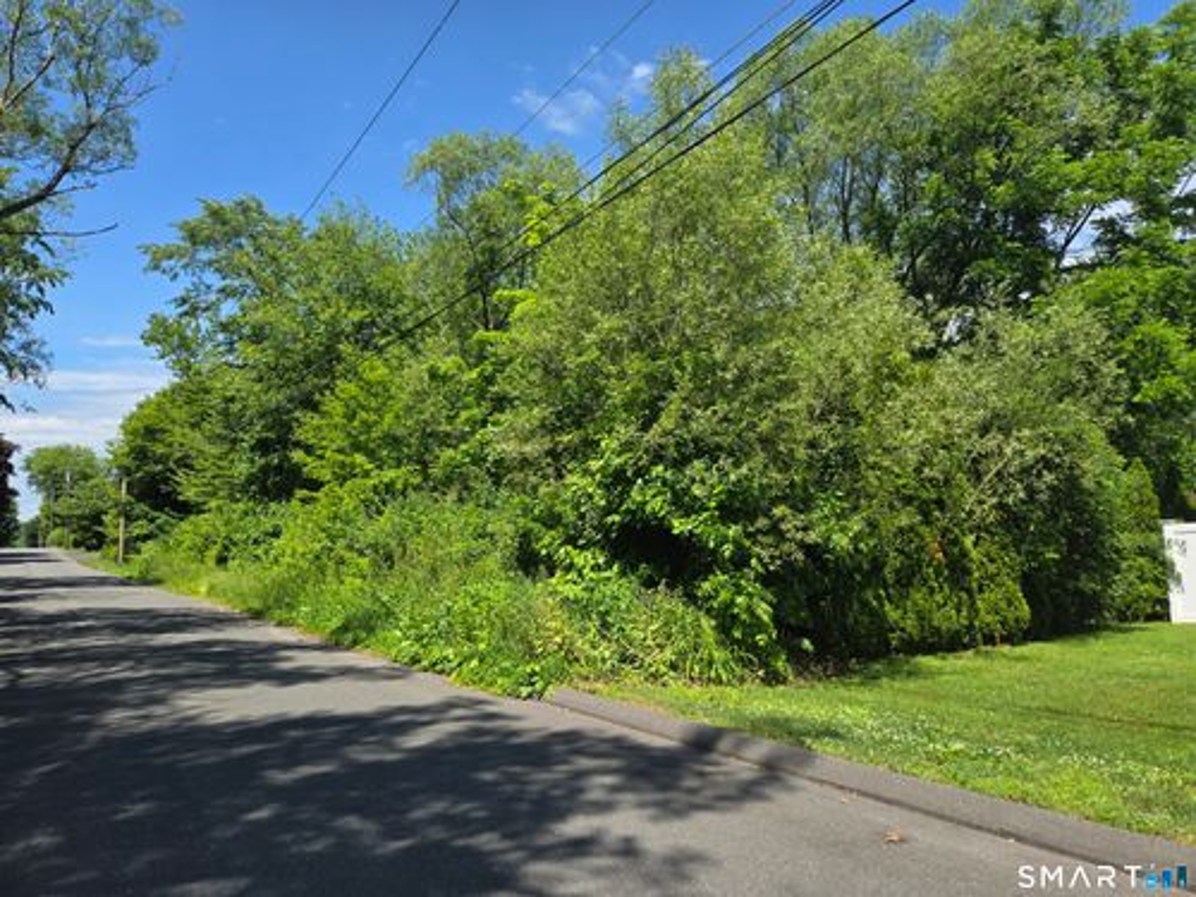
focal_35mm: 23
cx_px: 598
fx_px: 795
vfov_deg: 58.9
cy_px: 448
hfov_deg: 73.9
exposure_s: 1/1202
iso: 25
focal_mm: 5.4
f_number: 1.8
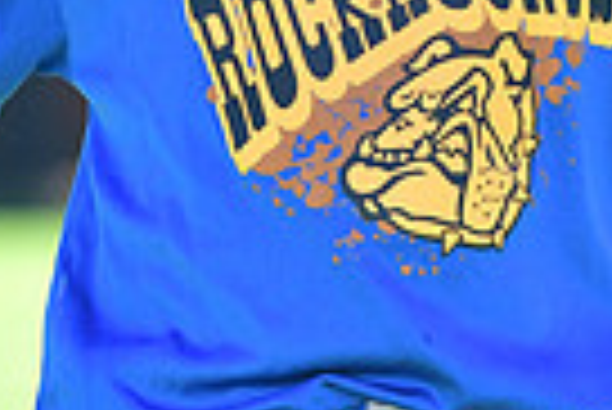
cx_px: 338
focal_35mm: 769
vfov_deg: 1.8
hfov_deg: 2.7
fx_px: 13087
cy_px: -322
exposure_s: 1/1000
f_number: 4.5
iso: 400
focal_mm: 120
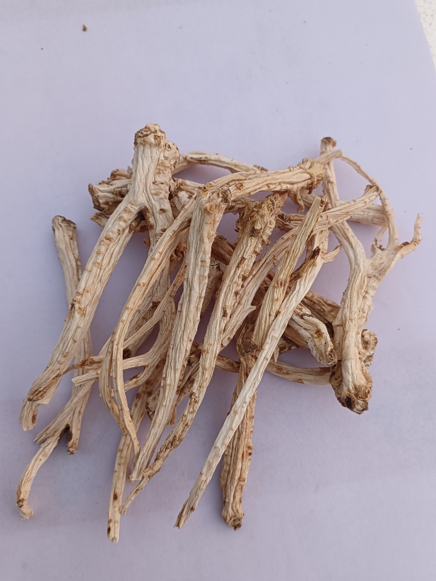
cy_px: 290
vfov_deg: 65.3
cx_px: 218
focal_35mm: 27
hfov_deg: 51.3
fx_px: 454
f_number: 1.9
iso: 204
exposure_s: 1/50
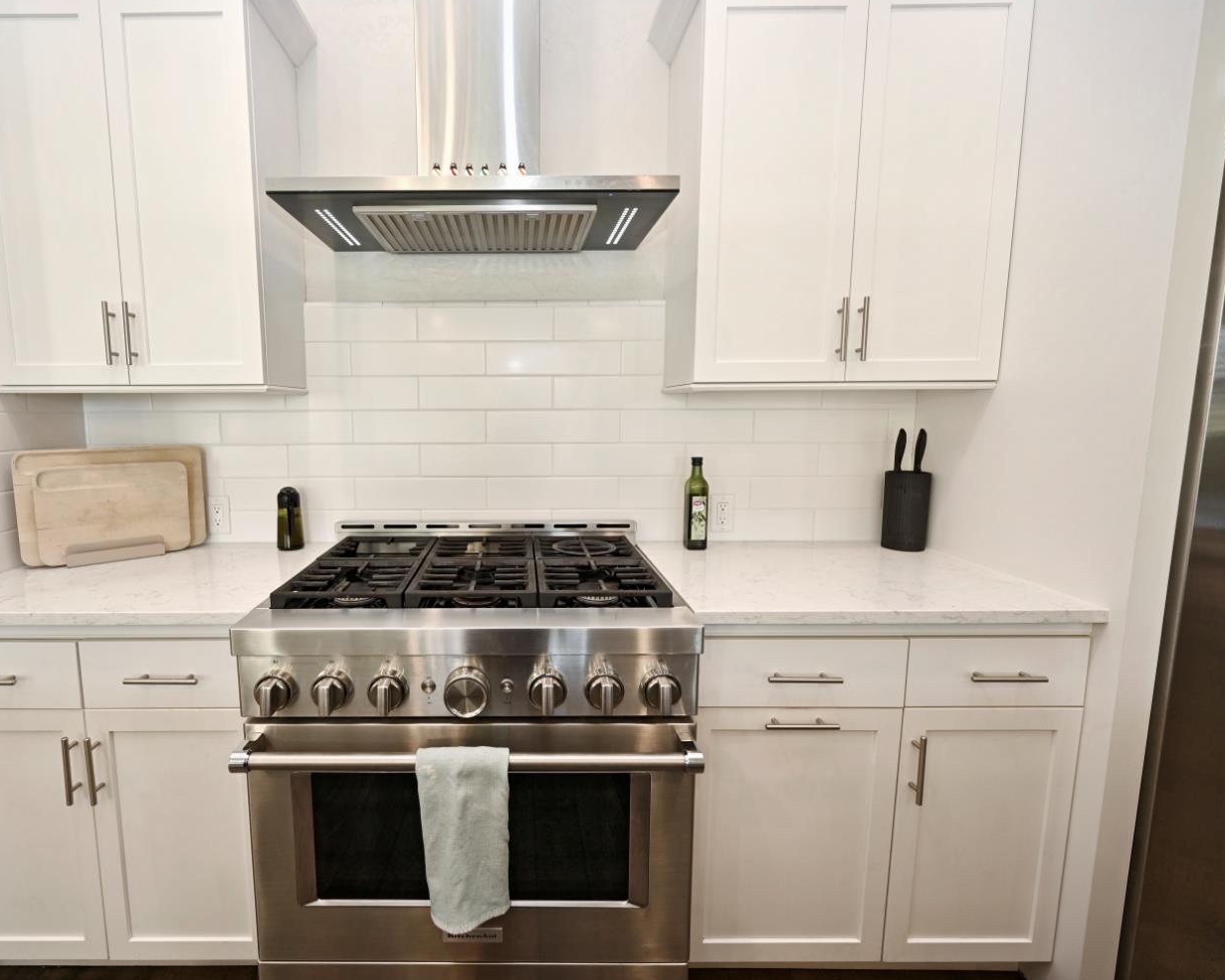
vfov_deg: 80.4
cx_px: 512
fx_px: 580
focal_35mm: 16
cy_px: 486
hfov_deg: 92.3
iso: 280
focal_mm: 14
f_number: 4
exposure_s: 1/60
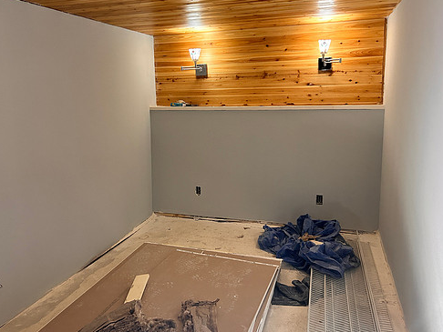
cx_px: 194
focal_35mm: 31
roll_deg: +1.0
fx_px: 397
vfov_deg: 45.4
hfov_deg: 58.2
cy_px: 151
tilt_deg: -8.0
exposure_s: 1/60
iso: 400
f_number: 1.5
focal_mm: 5.7
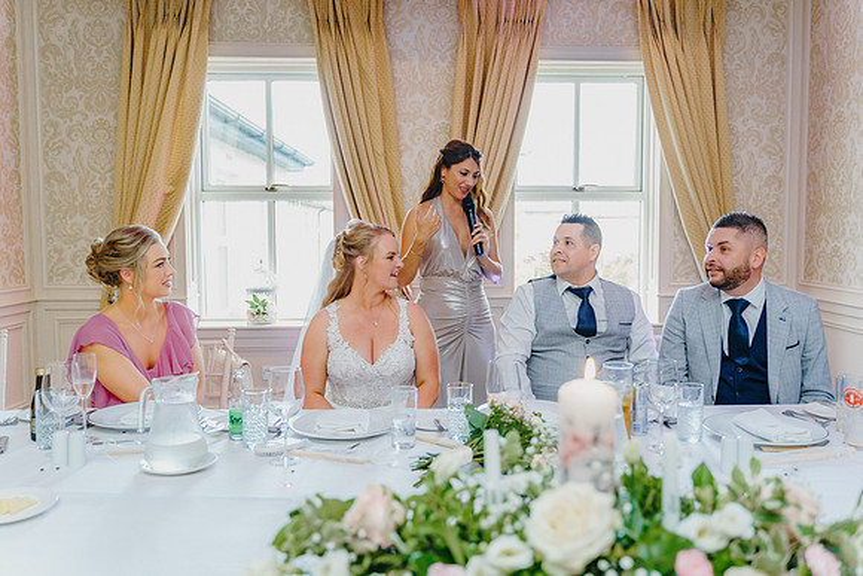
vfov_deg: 44.7
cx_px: 447
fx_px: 700
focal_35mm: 29
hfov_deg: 63.3
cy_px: 280
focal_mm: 28
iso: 2000
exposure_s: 1/200
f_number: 2.8
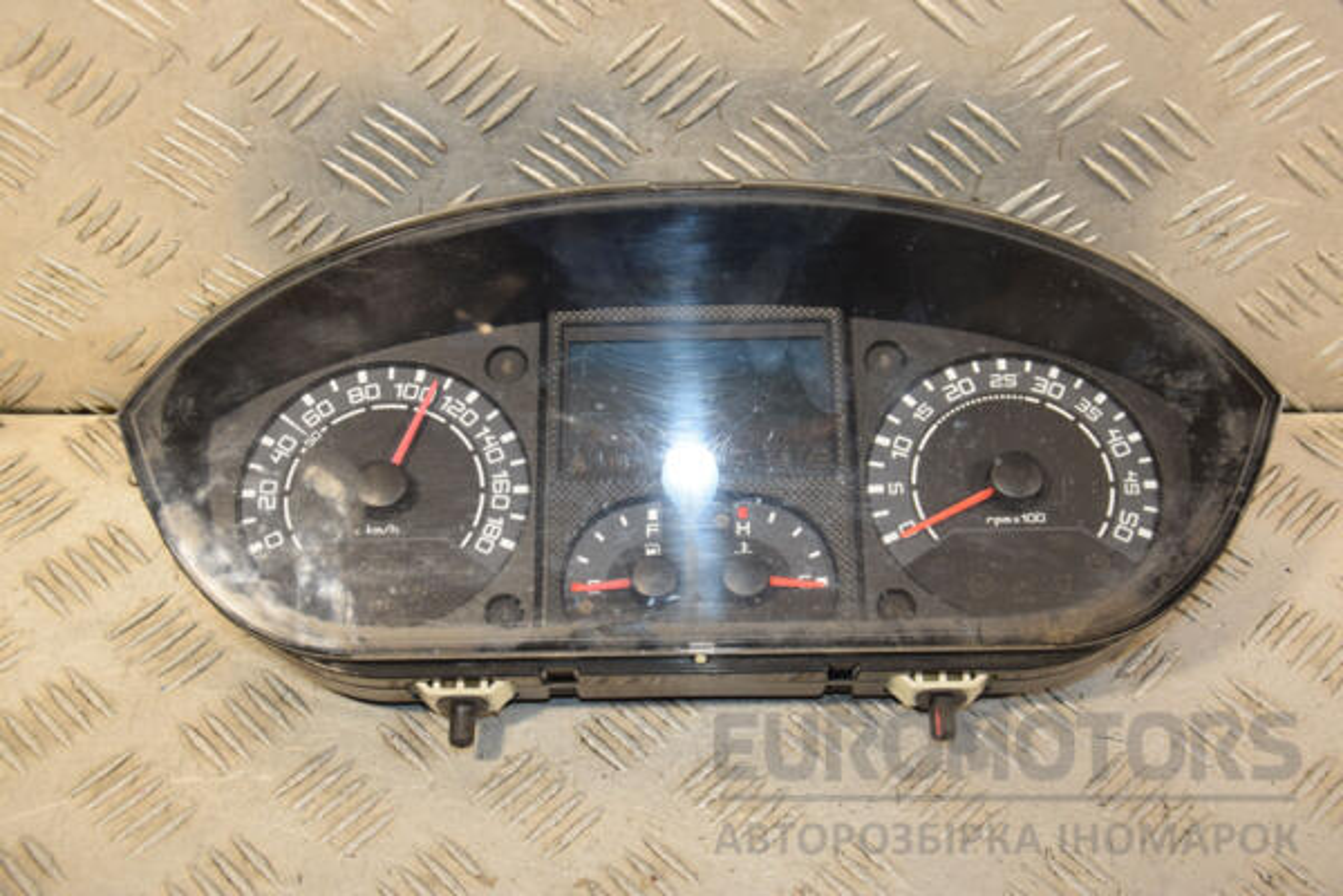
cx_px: 672
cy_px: 448
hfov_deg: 37.9
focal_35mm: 52
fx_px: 1958
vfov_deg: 25.8
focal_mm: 35
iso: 800
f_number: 5
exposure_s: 1/200
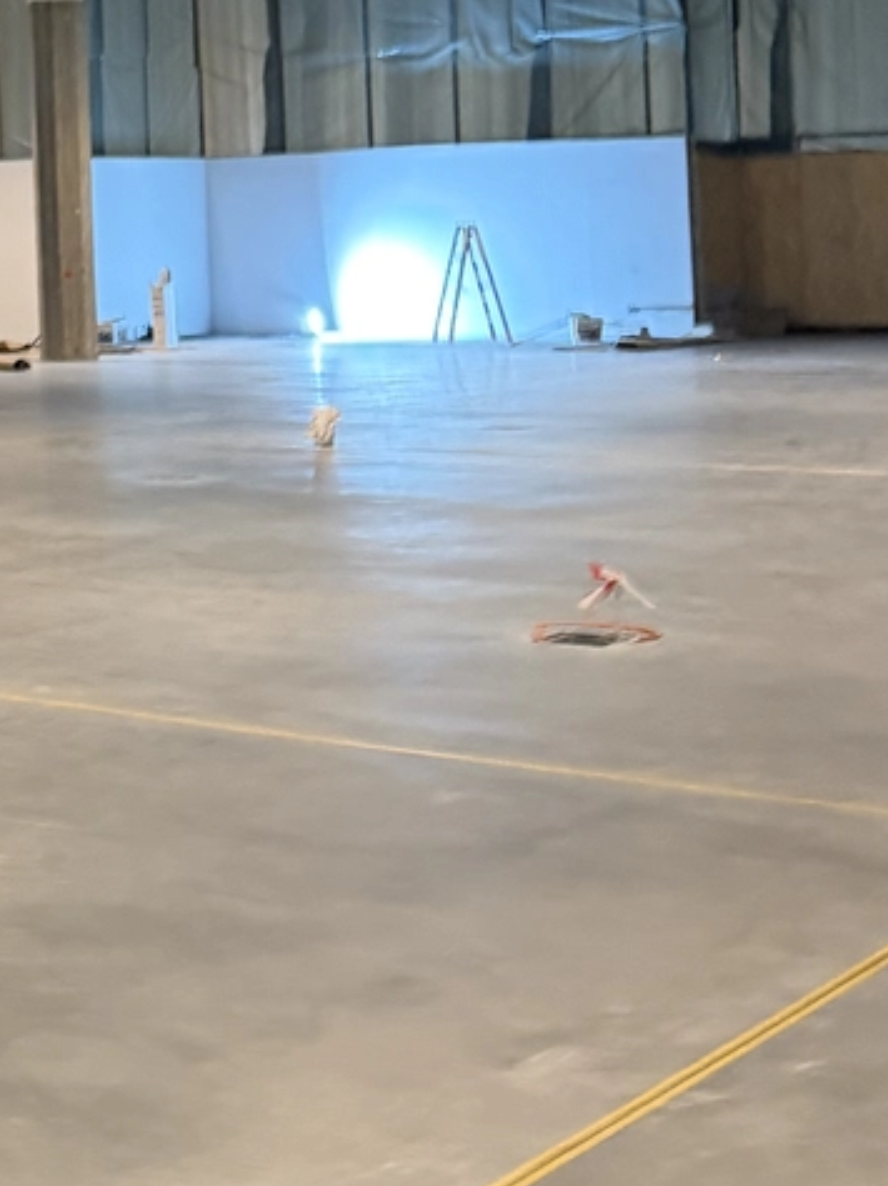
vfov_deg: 25.0
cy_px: 153
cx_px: -452
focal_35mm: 76
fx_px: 2602
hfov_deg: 17.4
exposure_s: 1/49
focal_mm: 6.76
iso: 400
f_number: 1.78
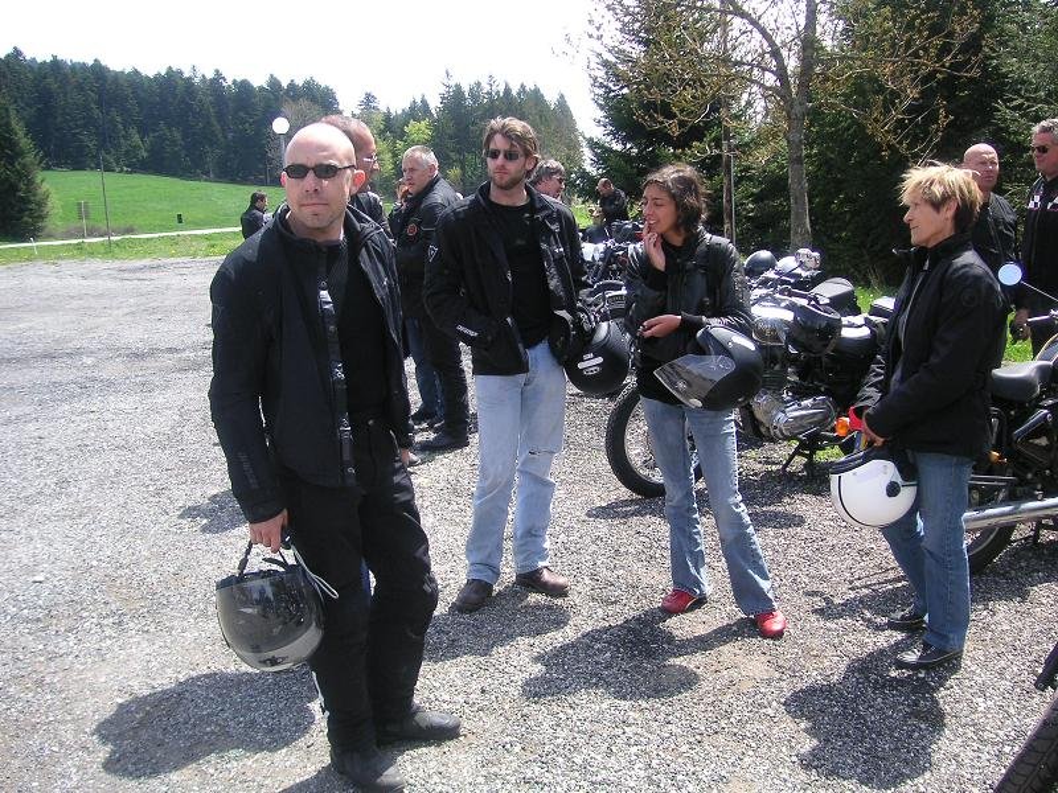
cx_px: 529
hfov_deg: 50.1
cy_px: 396
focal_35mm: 37
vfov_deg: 38.7
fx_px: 1131
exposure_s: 1/350
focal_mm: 6.1
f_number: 2.8
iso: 50
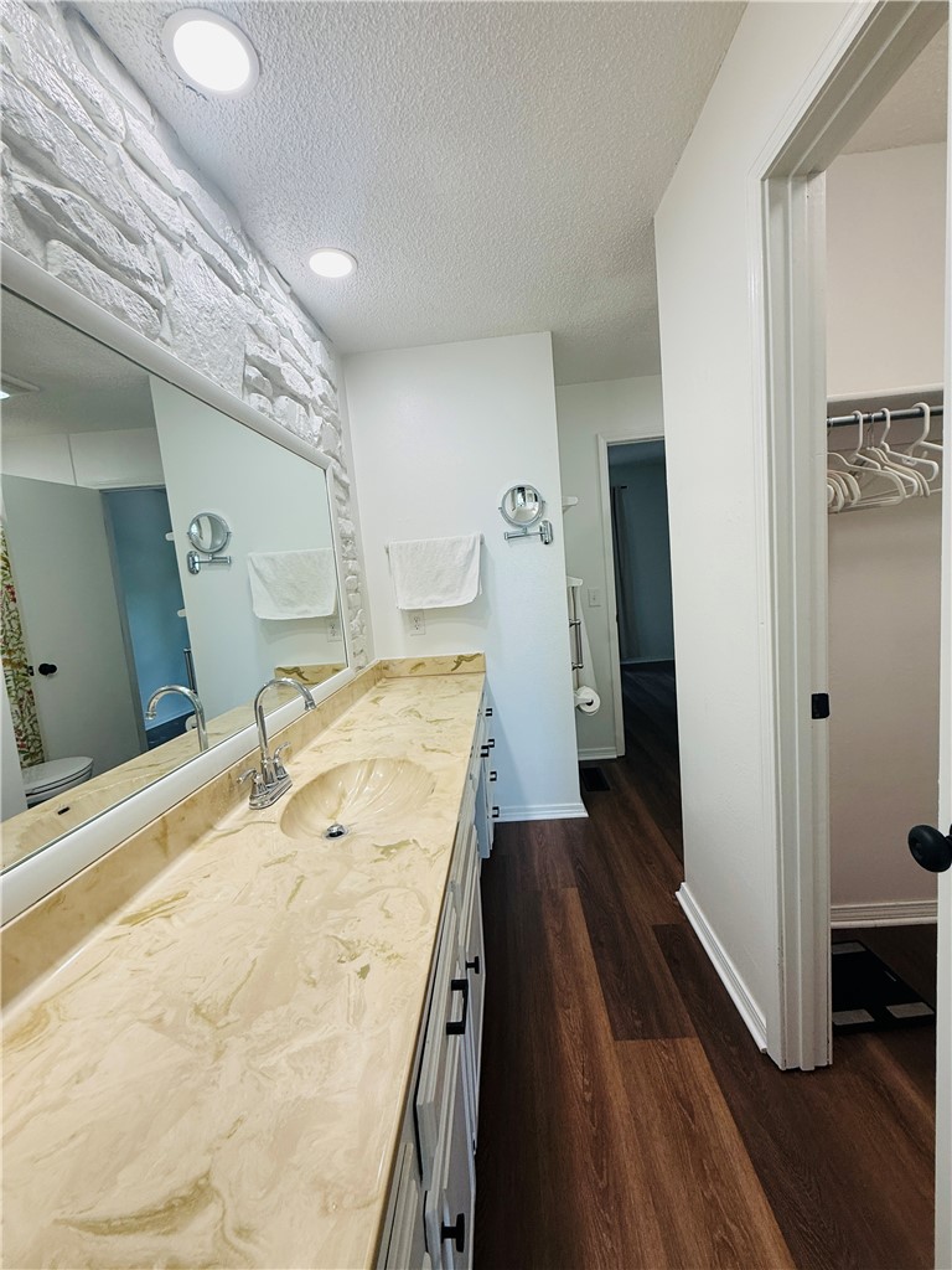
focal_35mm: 14
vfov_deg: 102.1
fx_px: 513
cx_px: 476
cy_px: 635
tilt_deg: -6.0
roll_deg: +4.2
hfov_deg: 85.7
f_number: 2.2
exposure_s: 1/120
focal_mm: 2.22
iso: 100
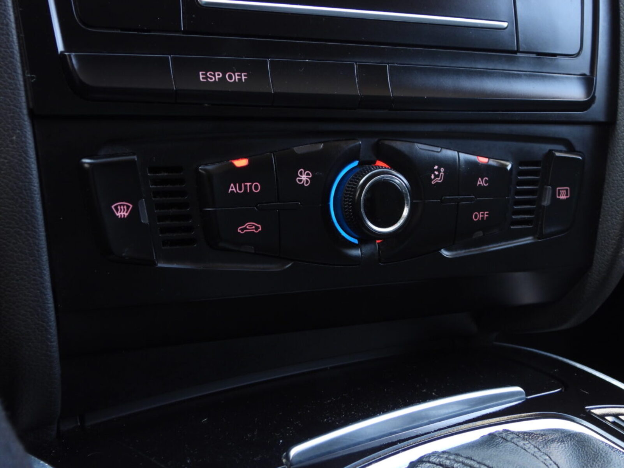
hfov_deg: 40.4
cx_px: 312
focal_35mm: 47
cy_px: 234
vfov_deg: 30.9
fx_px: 847
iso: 200
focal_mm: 8.5
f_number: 3.2
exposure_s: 1/30
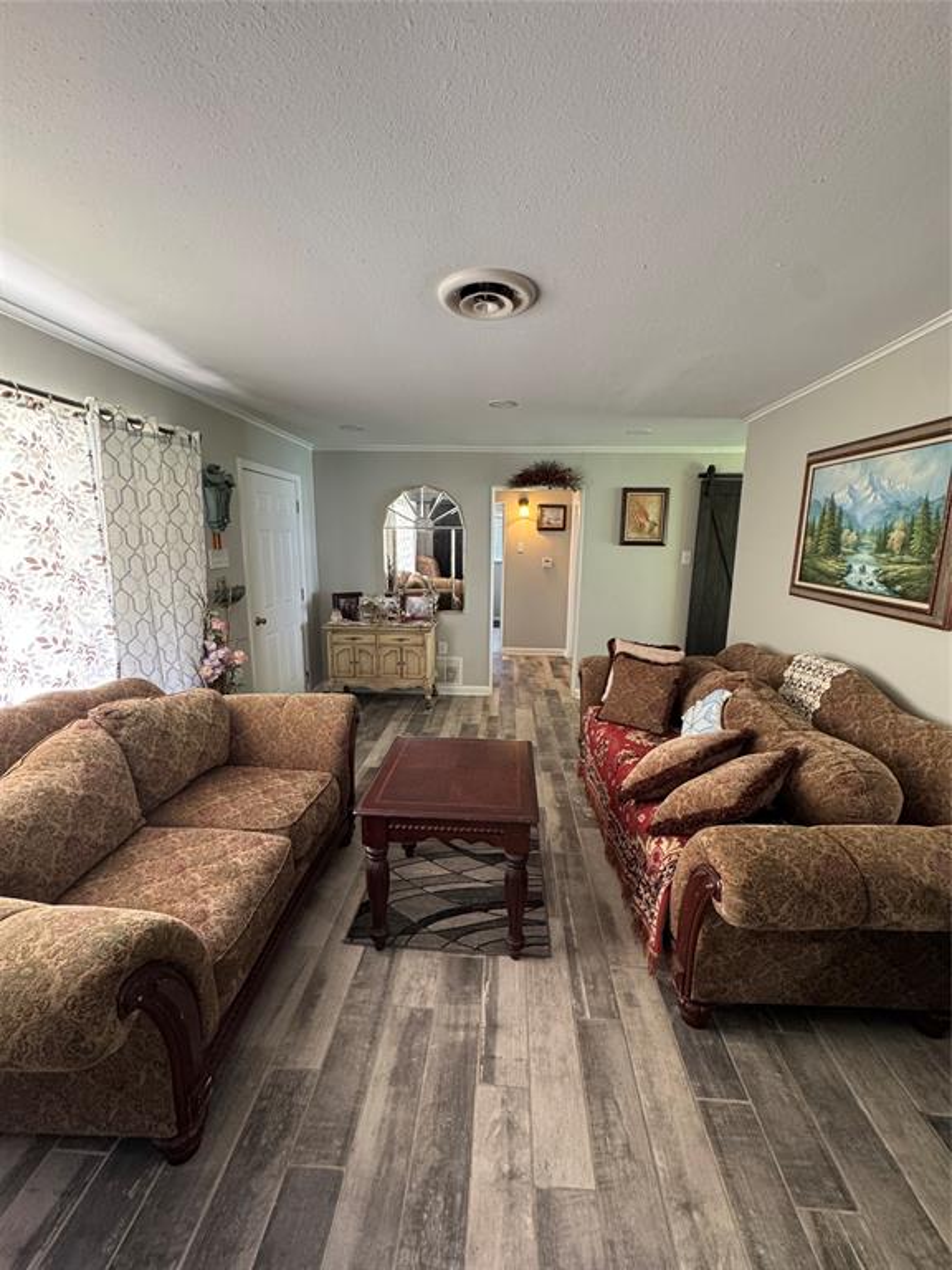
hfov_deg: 85.7
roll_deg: -0.3
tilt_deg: -10.5
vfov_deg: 102.1
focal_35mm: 14
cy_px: 635
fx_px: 513
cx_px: 476
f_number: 2.2
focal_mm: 2.22
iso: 400
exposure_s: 1/60
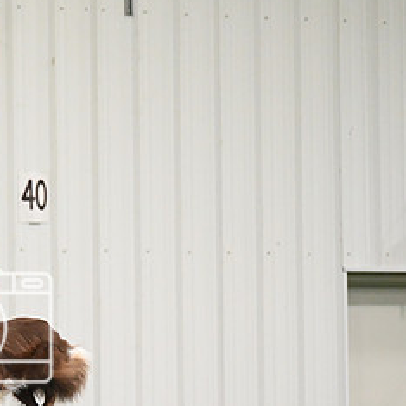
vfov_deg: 4.2
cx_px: -78
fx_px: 5573
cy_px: 280
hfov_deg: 4.2
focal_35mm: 420
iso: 8000
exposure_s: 1/1000
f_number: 3.2
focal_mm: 200
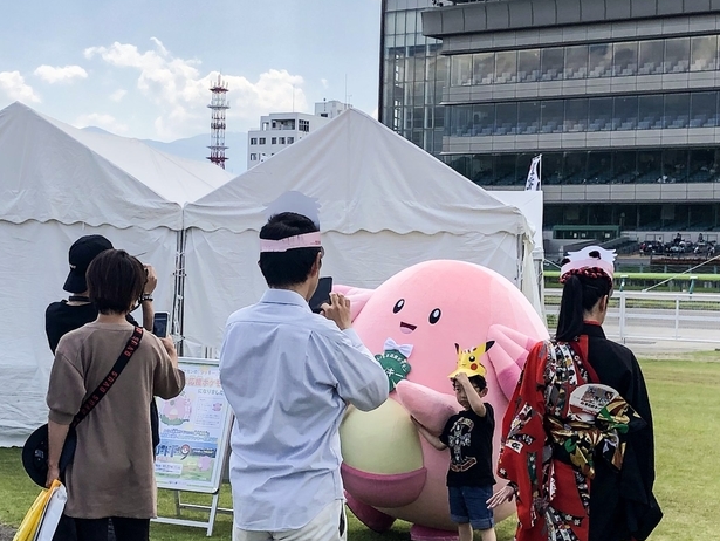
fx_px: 1623
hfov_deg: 25.0
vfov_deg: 18.9
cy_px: 327
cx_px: 323
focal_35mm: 78
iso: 20
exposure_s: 1/1799
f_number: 1.8
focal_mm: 4
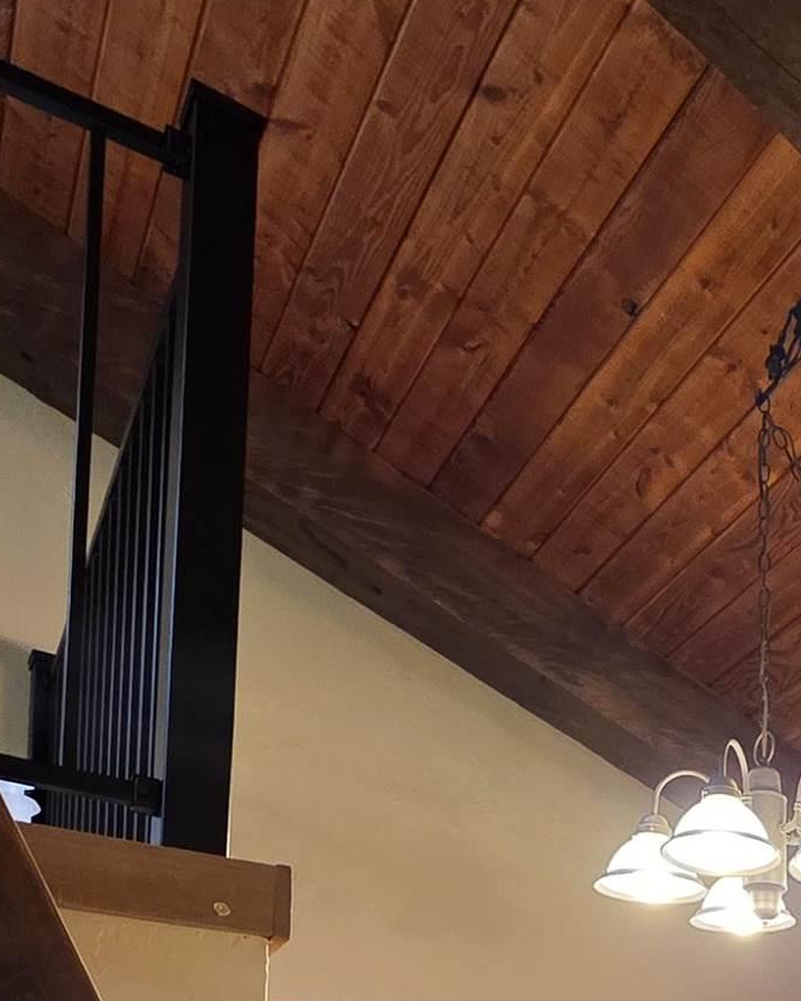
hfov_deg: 28.4
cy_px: 1239
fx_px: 1363
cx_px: 970
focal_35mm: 46
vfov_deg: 32.4
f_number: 1.9
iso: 400
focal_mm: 2.2
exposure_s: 1/60
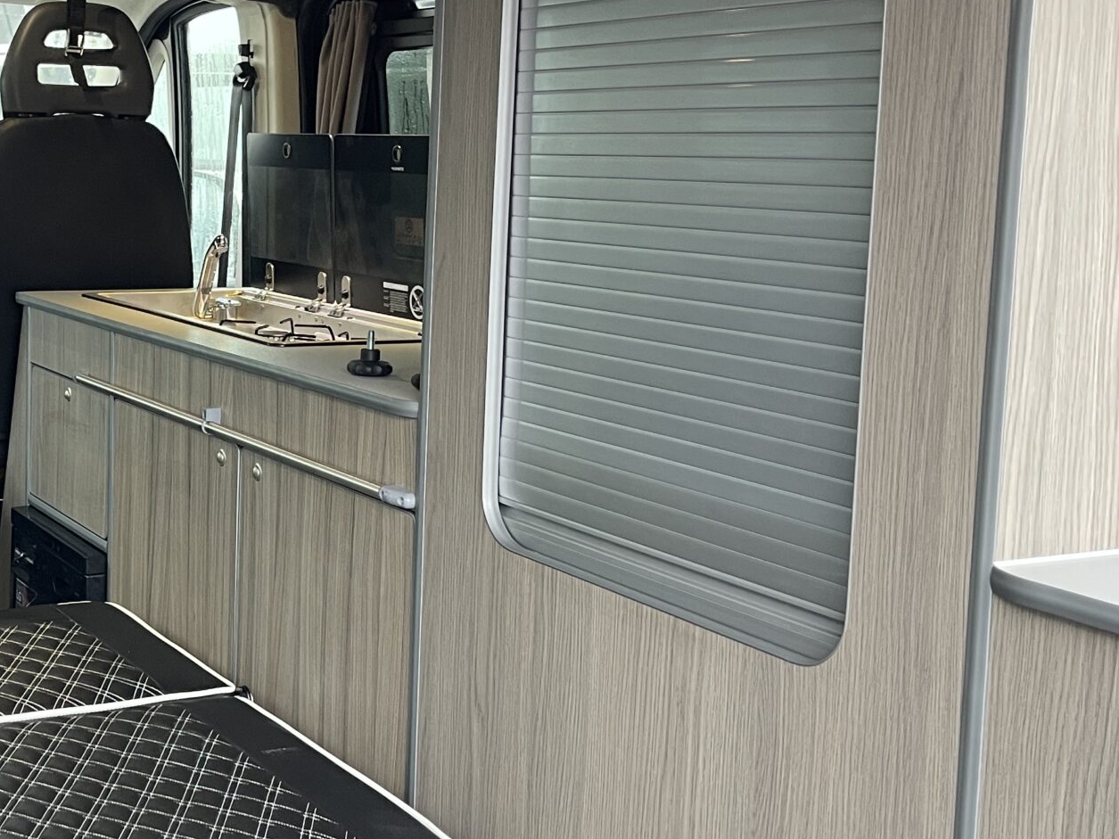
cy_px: 323
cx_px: 234
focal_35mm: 51
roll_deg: -4.5
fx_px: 1648
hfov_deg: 36.3
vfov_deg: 28.5
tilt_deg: -11.9
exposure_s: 1/60
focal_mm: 5.1
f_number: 1.6
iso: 250
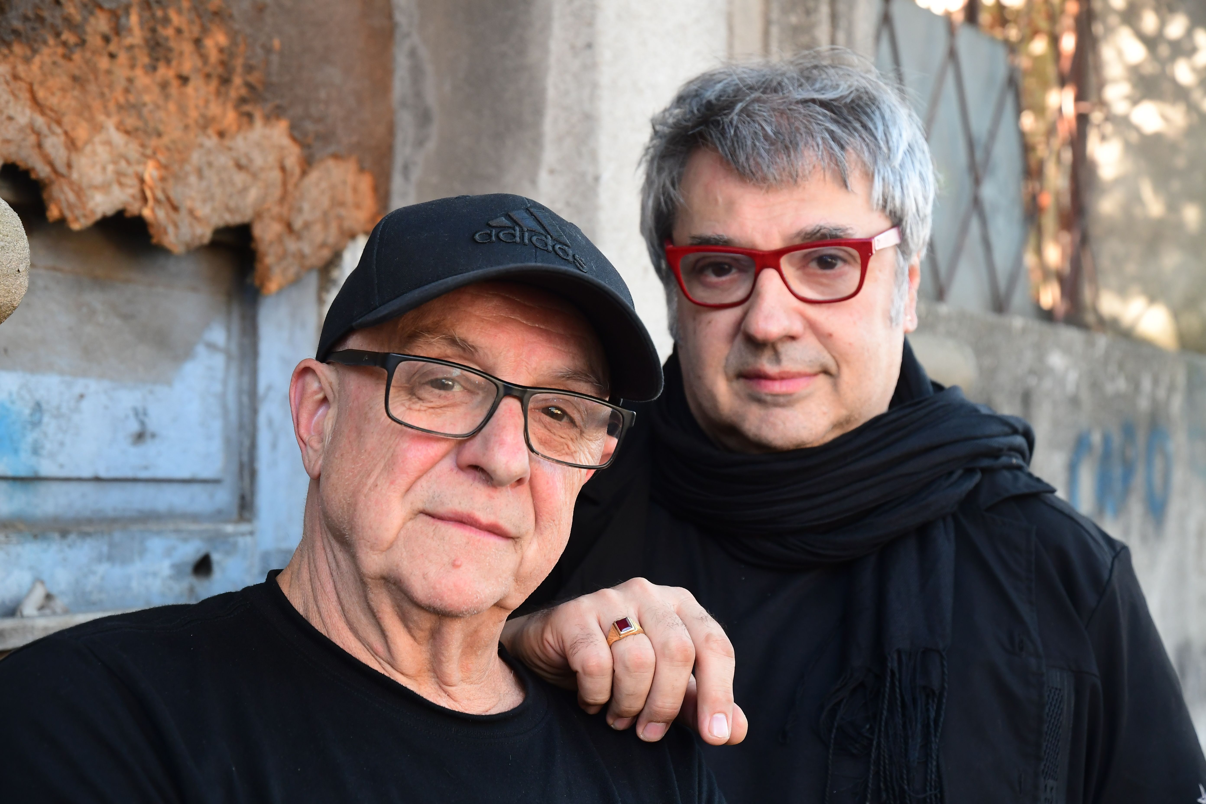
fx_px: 2311
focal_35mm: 69
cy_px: 402
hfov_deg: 29.2
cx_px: 603
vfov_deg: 19.7
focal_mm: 46
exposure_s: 1/250
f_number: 5
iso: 1000
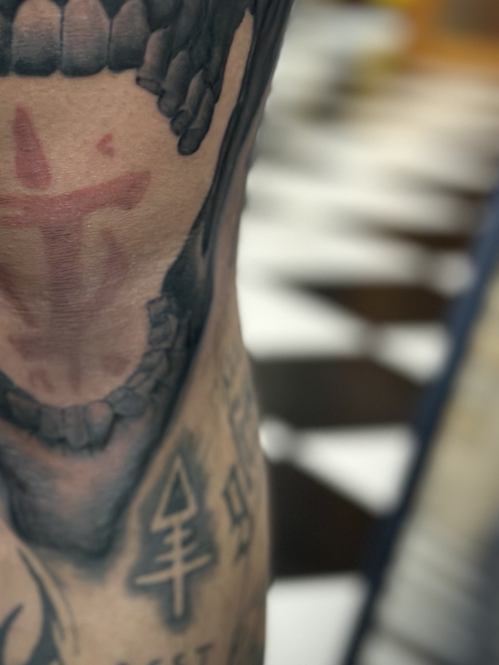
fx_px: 1826
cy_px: 193
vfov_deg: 20.5
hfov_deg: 15.3
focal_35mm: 95
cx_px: 14
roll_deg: -4.9
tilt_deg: -12.1
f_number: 1.78
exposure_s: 1/60
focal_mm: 6.86
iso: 320
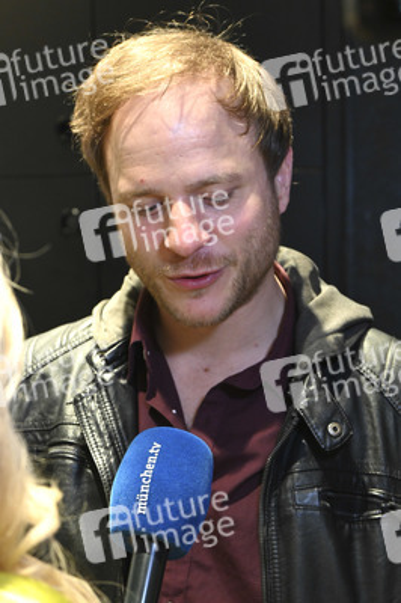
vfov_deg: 35.7
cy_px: 302
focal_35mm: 56
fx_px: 937
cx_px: 200
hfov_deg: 24.2
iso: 4000
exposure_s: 1/80
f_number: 6.3
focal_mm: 56
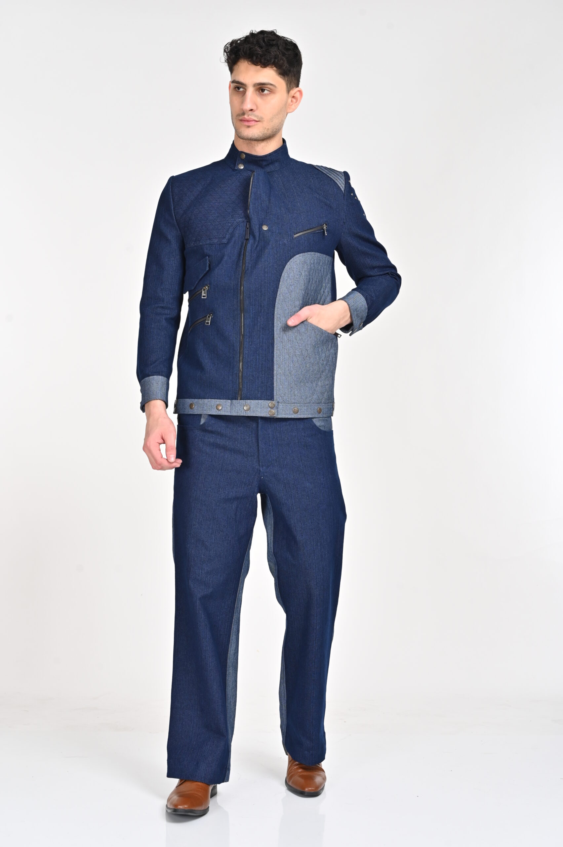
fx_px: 1222
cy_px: 424
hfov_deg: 26.0
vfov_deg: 38.2
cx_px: 282
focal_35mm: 52
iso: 320
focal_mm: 52
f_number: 8
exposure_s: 1/160
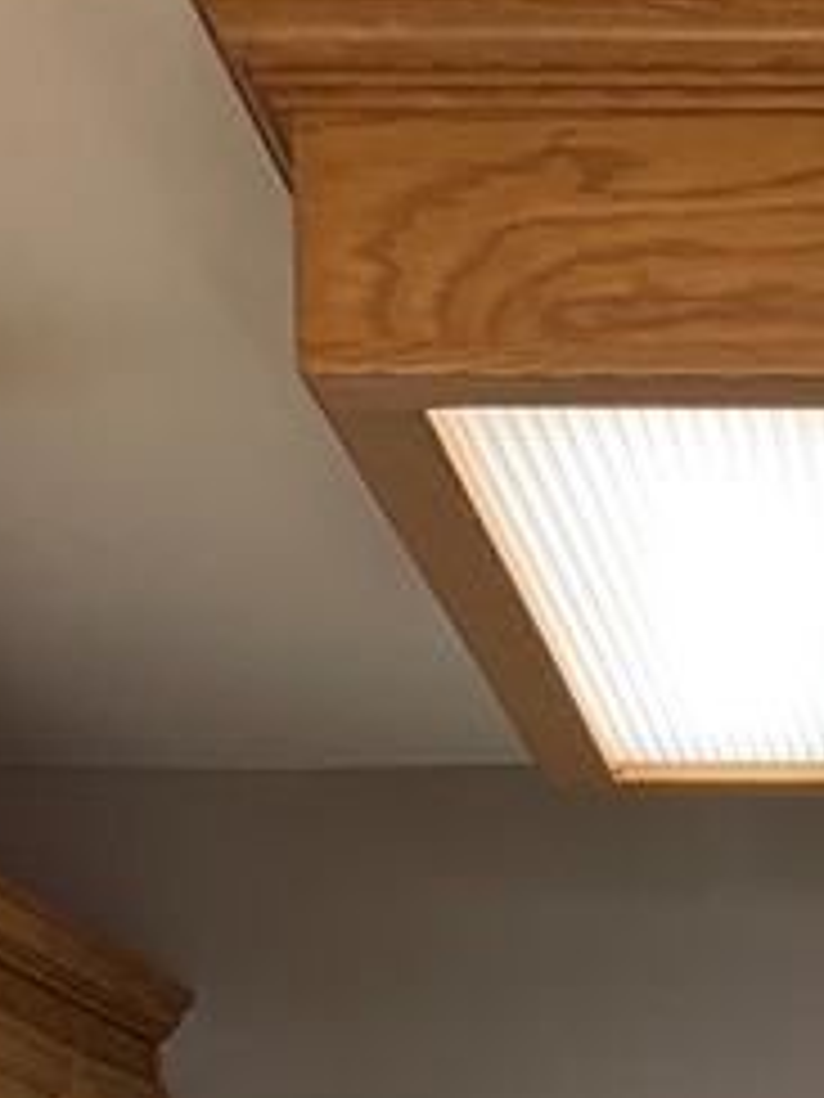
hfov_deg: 13.4
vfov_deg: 14.6
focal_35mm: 109
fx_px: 3460
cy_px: 2246
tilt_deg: -11.7
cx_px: 865
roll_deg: -0.1
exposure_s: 1/60
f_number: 1.8
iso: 50
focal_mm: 4.25
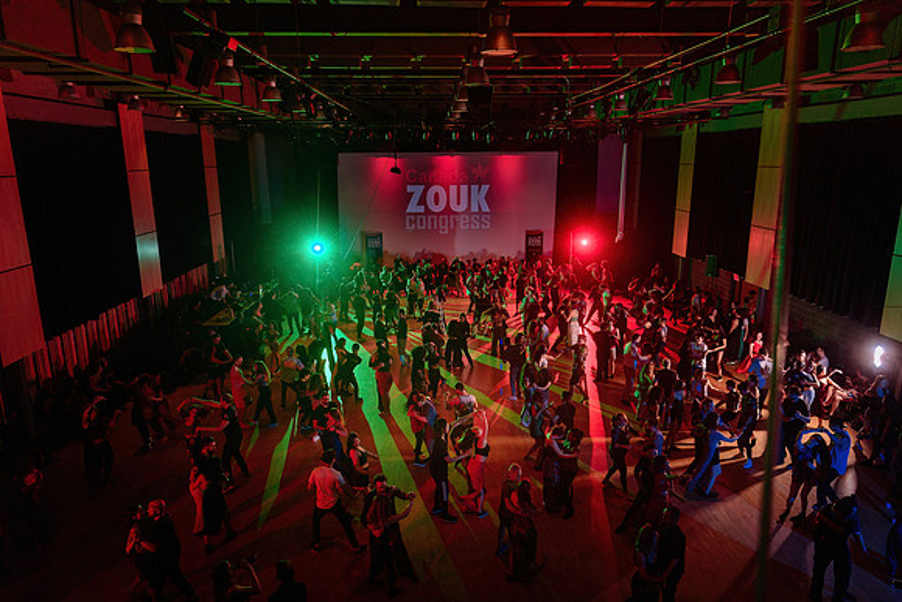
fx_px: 601
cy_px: 301
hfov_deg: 73.7
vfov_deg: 53.2
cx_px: 451
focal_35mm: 24
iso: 1000
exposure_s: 1/100
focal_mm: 24
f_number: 2.8
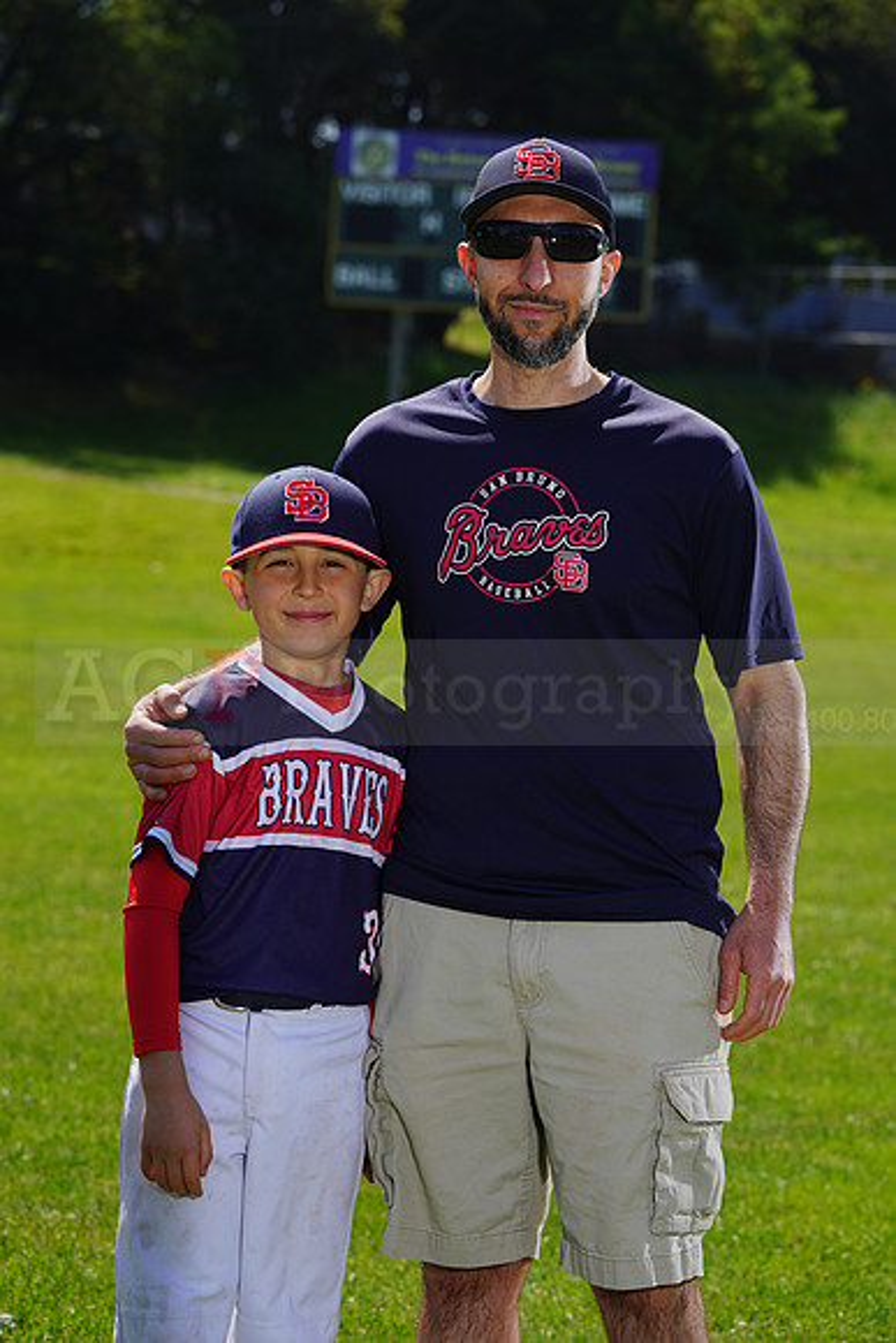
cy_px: 672
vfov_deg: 15.5
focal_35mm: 132
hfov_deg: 10.4
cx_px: 448
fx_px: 4925
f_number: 8
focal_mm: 132
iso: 100
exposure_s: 1/250
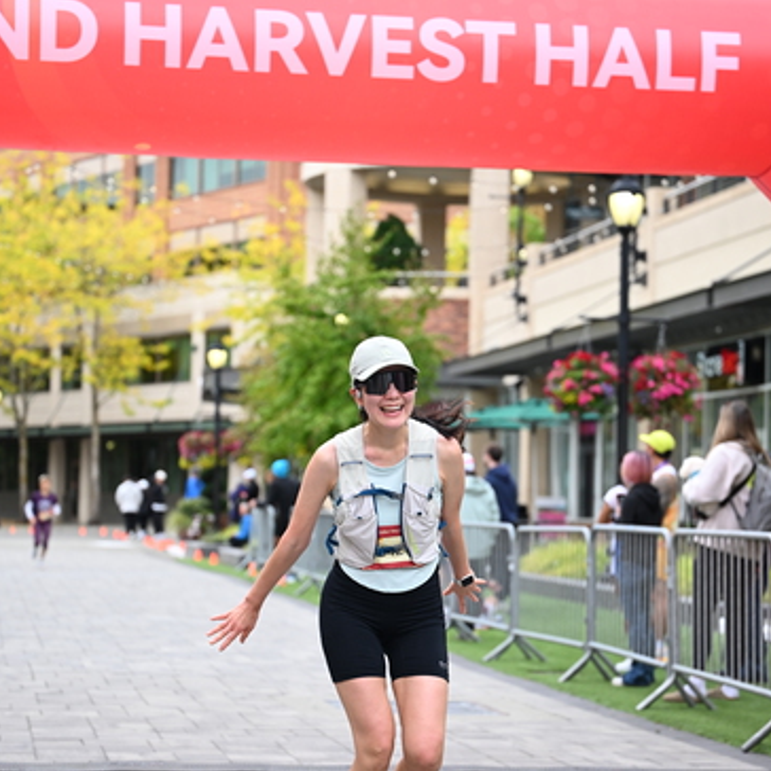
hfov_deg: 19.3
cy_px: 460
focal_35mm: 90
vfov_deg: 19.3
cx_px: 387
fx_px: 2268
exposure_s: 1/2000
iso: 640
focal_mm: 70
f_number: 2.8
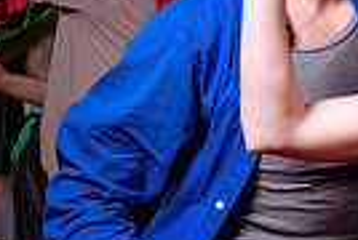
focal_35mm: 123
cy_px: 96
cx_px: 400
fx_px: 1226
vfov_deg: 11.2
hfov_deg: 16.1
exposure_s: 1/60
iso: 1250
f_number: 2.8
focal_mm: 24
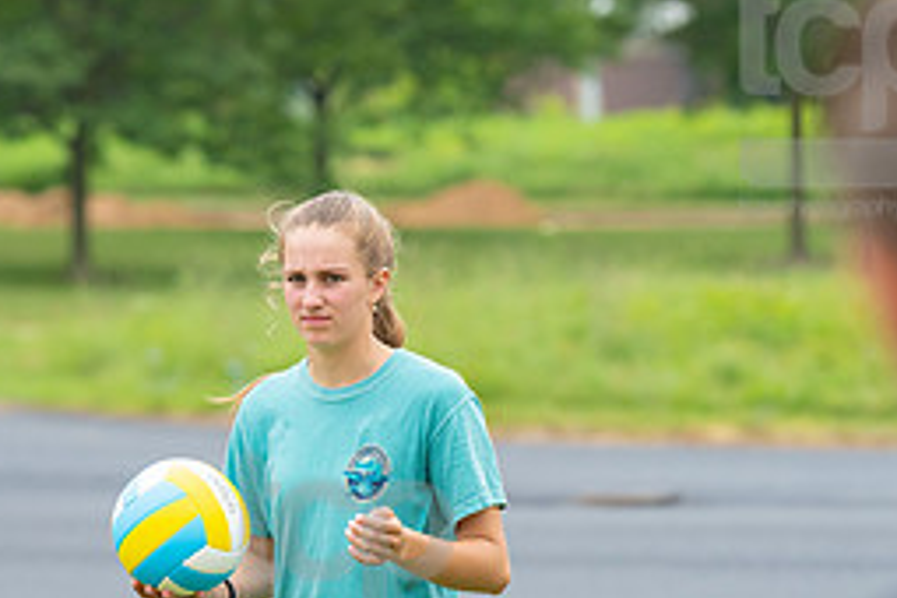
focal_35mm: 398
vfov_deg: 3.5
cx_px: 348
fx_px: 9916
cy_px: 579
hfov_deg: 5.2
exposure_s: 1/1250
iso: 640
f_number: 4.5
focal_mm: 175
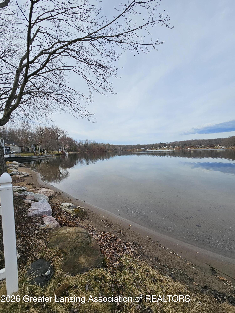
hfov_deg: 89.9
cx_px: 118
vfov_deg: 106.2
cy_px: 156
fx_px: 118
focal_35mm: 13
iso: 50
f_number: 2.2
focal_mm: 2.2
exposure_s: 1/1580
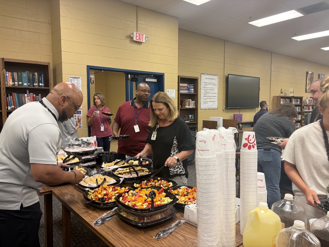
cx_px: 164
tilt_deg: -4.7
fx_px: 247
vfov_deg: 53.1
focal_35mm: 26
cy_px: 124
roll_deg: +0.0
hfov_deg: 67.3
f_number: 1.6
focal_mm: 5.96
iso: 80
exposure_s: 1/60
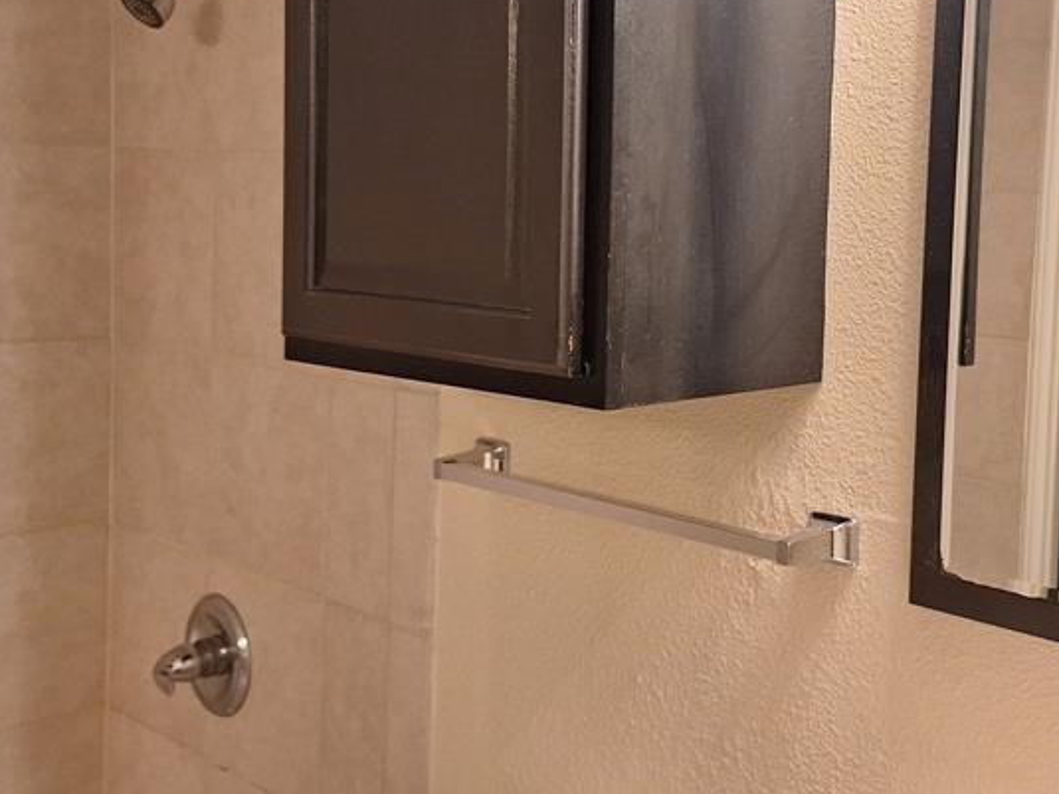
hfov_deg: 42.0
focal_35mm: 44
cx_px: 758
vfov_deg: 32.7
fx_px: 1346
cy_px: 289
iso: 125
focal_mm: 5.54
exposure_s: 1/40
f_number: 1.8
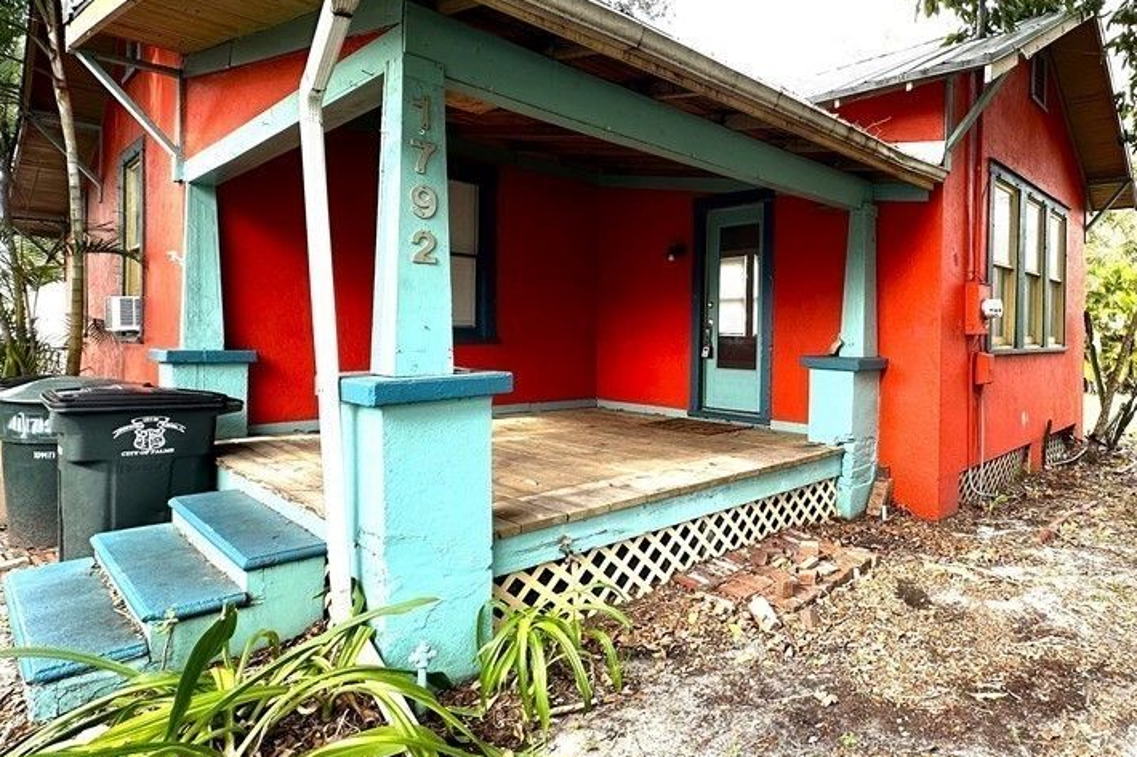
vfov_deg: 59.4
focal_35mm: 21
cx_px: 778
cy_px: 344
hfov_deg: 78.0
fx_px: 663
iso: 40
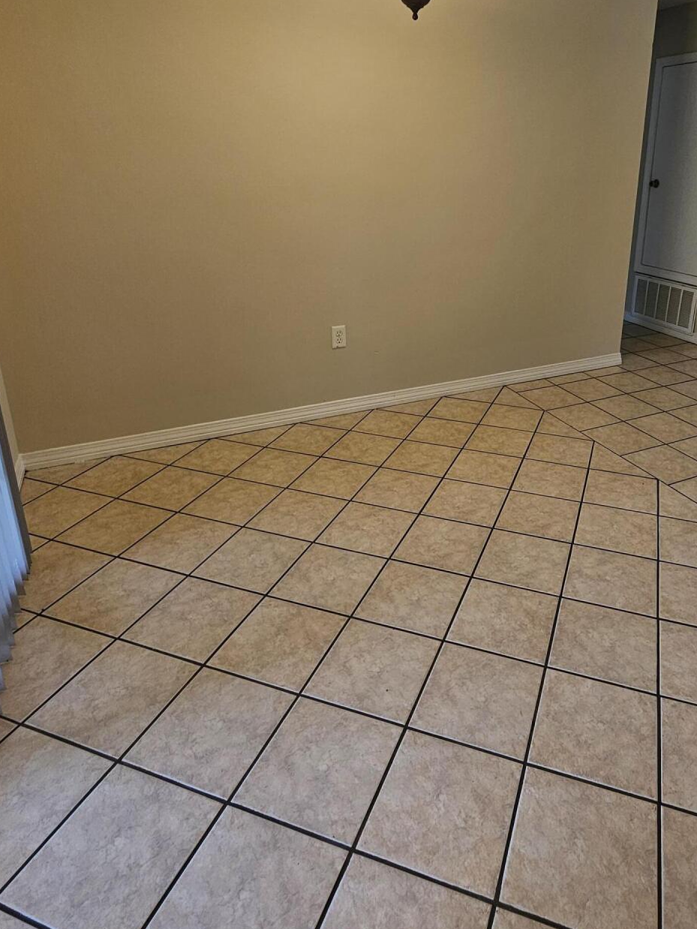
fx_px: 564
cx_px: 445
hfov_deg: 62.4
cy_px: 356
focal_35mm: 21
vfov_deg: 77.8
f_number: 2.2
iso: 64
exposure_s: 1/60
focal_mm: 2.2
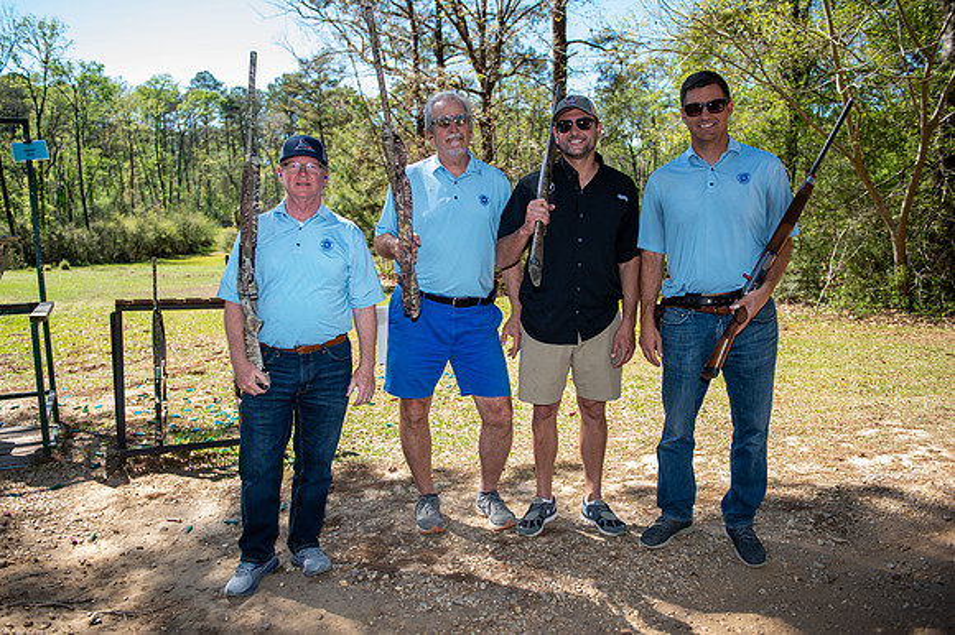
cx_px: 478
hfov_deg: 65.5
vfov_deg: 46.4
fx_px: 742
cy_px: 318
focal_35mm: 28
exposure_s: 1/200
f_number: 3.5
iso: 50
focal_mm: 28
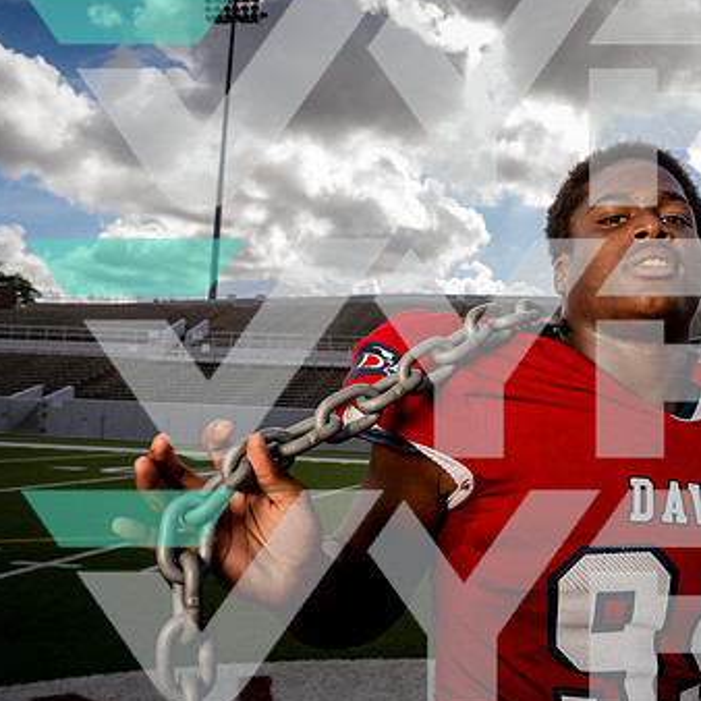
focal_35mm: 35
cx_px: 556
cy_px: 349
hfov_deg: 45.0
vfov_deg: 47.2
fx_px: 802
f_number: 7.1
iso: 64
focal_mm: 24
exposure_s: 1/250
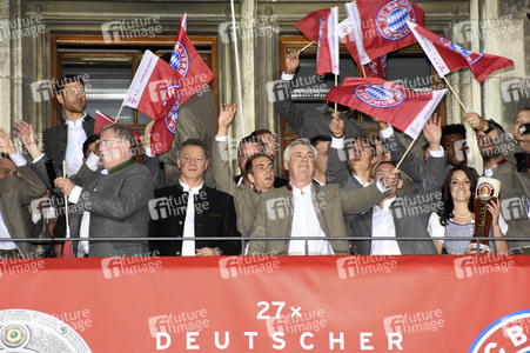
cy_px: 176
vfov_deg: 7.9
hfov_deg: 11.8
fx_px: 2560
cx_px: 265
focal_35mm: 174
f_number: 6.3
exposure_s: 1/160
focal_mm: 116
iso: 1600
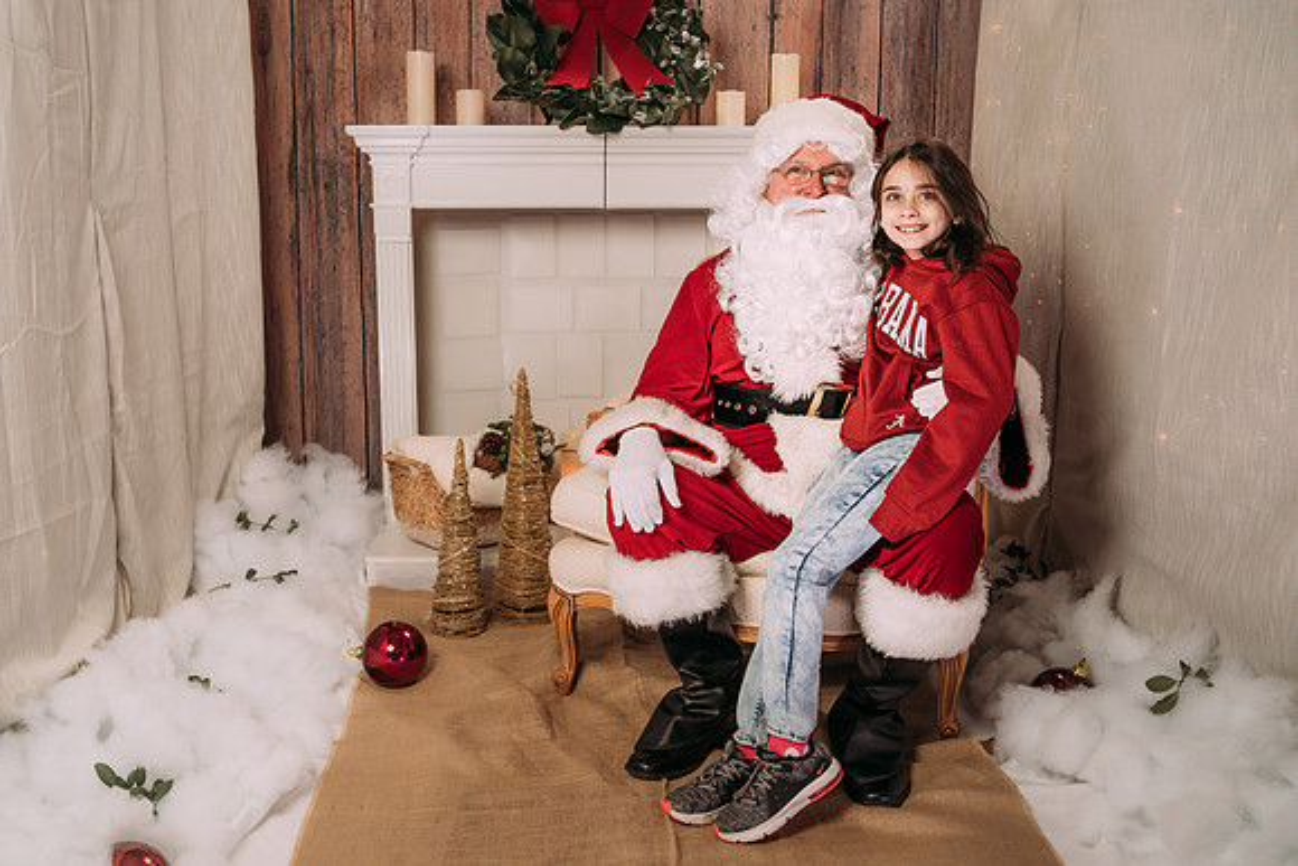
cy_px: 430
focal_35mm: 39
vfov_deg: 34.2
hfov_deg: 49.5
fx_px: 1408
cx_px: 614
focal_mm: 35
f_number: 5
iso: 100
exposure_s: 1/100
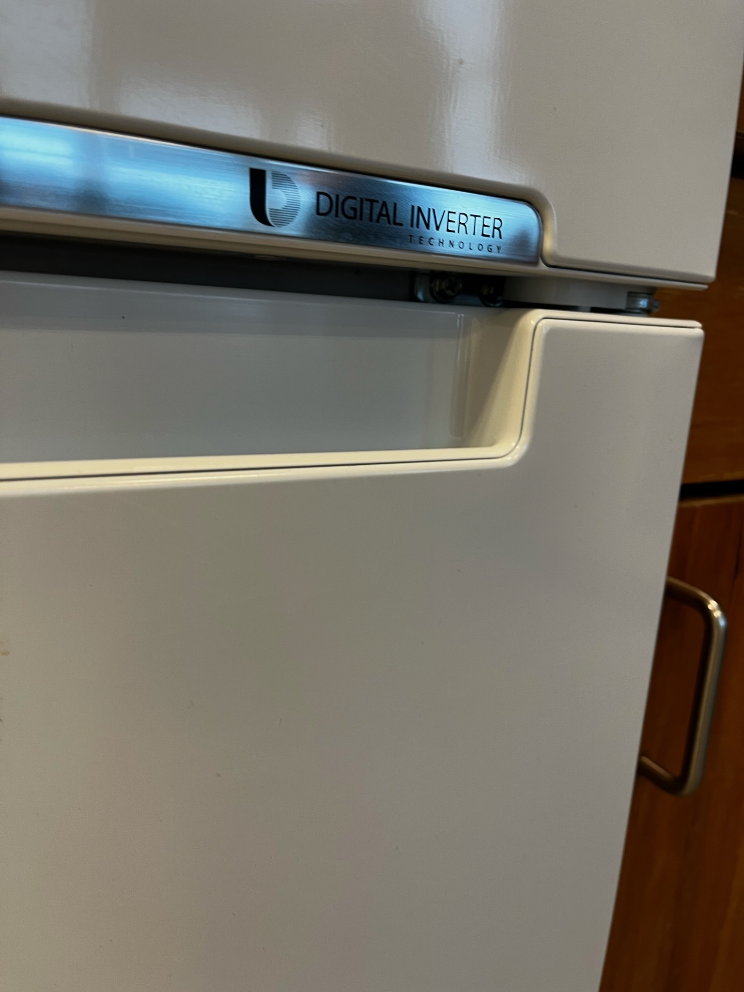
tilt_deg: -13.3
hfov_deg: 53.0
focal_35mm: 26
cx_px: 372
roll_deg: -4.0
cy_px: 496
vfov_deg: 67.3
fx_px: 745
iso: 80
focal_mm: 5.1
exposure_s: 1/50
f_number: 1.6
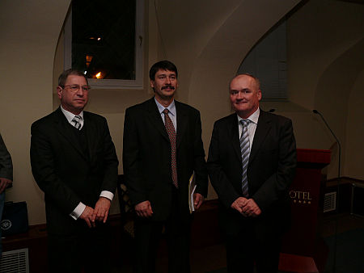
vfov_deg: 40.7
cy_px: 136
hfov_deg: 52.6
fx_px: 368
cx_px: 182
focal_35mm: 35
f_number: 2.8
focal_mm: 7.4
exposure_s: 1/30
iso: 100
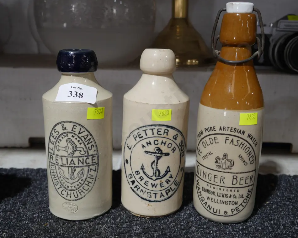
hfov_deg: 45.8
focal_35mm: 40
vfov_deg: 37.3
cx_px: 151
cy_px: 119
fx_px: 353
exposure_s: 1/60
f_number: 4.1
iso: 500
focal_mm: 19
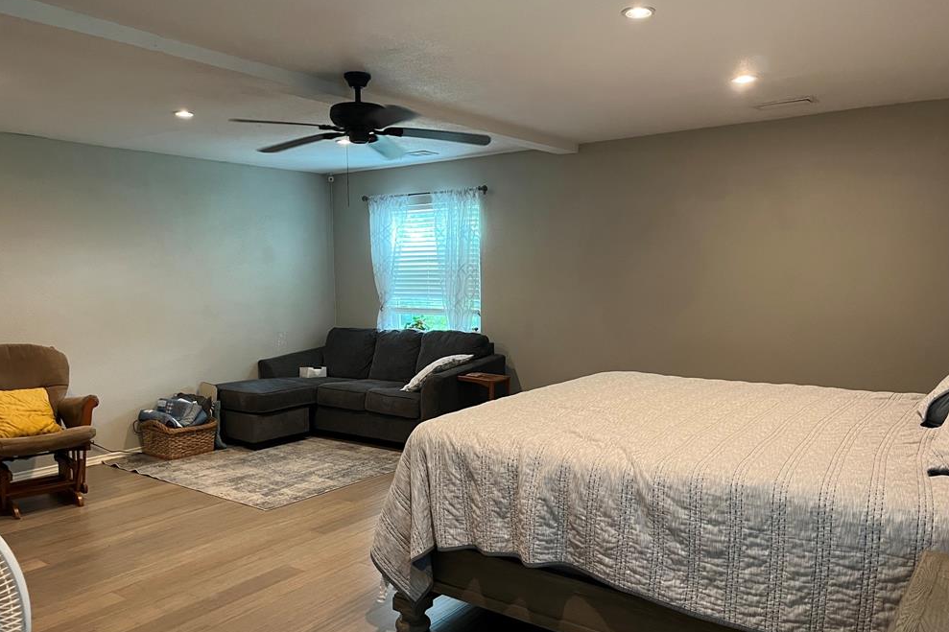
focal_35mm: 28
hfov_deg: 65.5
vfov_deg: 46.4
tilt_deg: -5.4
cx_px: 472
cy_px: 332
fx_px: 738
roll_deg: +0.3
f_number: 1.6
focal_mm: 5.1
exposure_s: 1/60
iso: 400
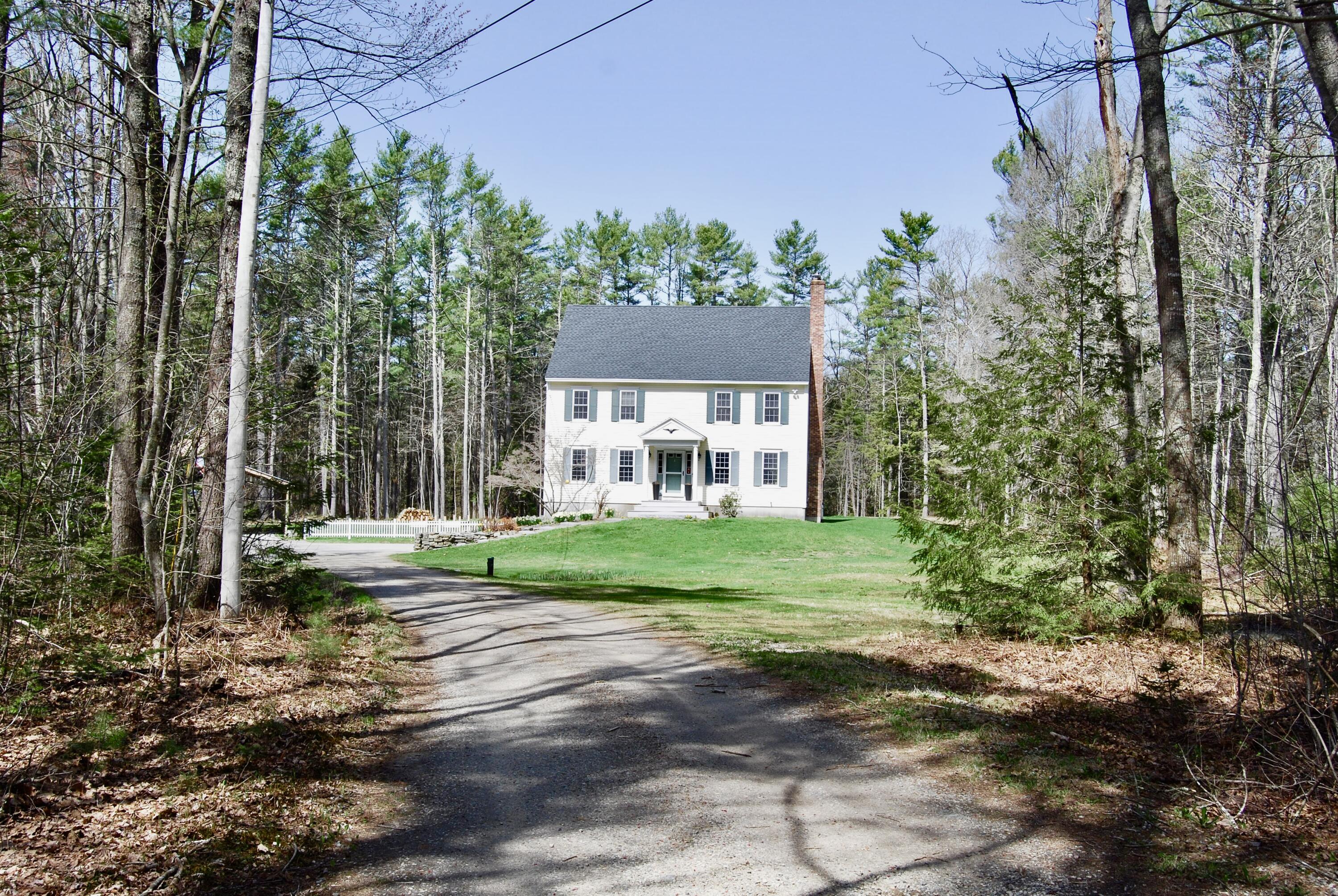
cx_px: 669
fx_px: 1340
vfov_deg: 37.0
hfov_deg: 53.1
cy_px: 448
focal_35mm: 36
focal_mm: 24
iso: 200
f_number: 10
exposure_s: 1/200
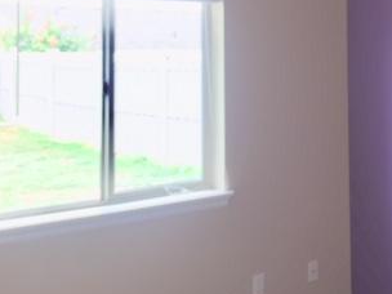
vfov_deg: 23.3
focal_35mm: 61
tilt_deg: +3.0
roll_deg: +0.1
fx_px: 691
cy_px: 21
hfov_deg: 30.7
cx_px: 329
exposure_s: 1/60
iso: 40
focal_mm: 4.15
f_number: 2.2
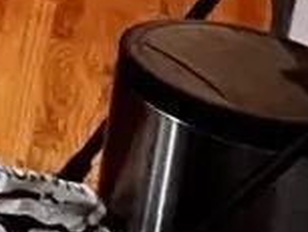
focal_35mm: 87
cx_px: -610
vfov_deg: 12.1
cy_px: -383
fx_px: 775
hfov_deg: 11.6
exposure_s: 1/40
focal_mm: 1.57
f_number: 1.8
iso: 1000
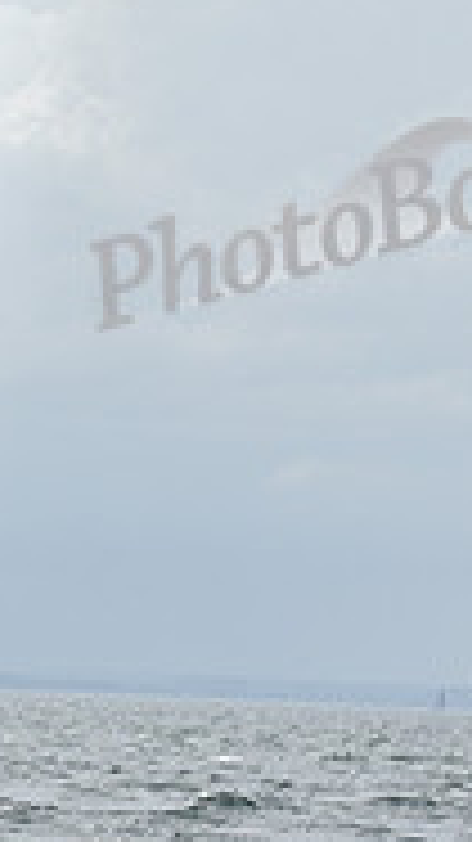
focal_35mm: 292
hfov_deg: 4.1
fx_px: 6506
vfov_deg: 7.3
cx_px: -142
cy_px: -414
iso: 200
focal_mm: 90
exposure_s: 1/1250
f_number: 8
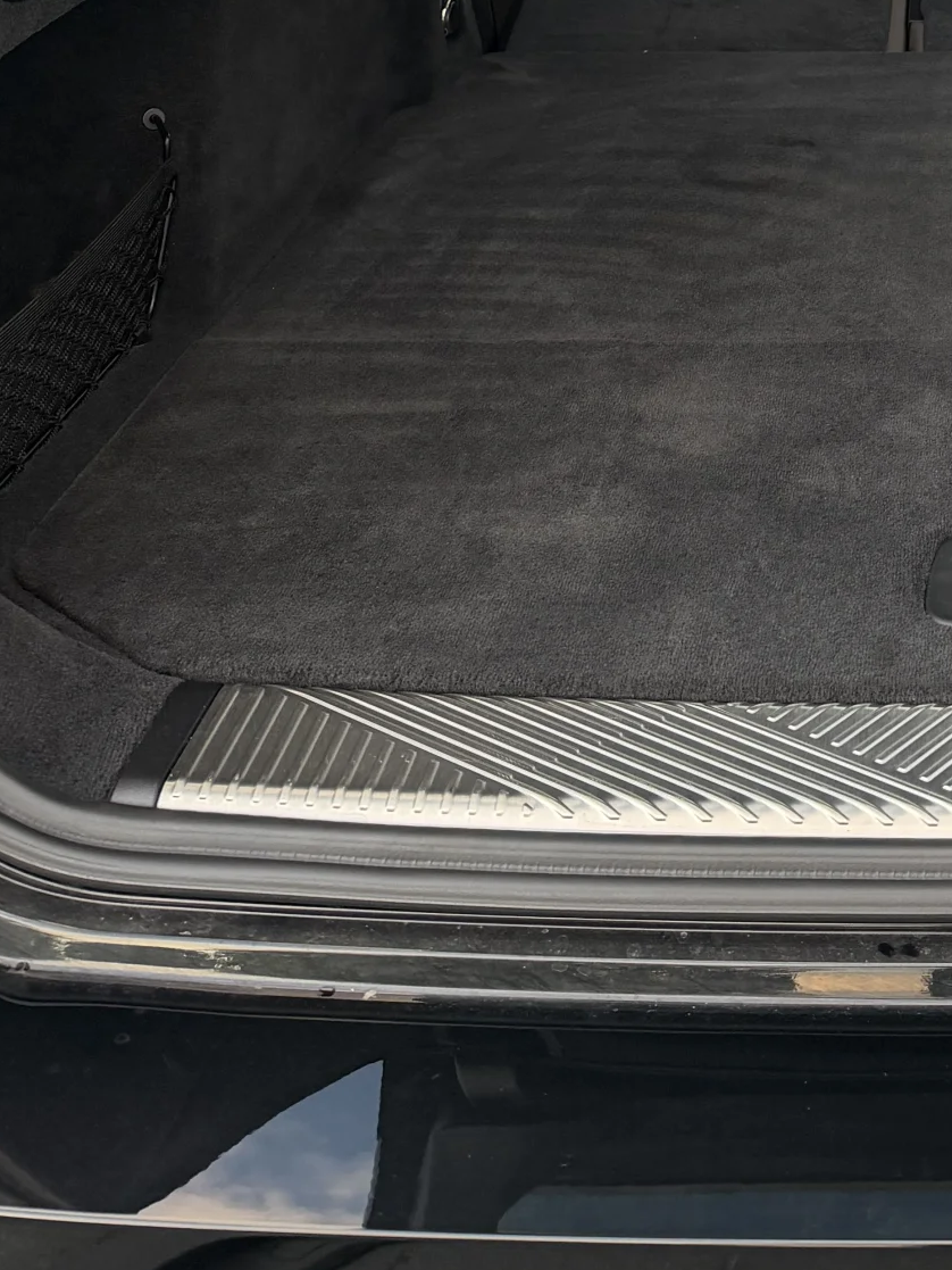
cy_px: -159
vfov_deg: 30.8
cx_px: 1021
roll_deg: +1.4
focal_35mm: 55
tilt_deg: -13.6
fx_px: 2016
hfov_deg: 24.9
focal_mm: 6.76
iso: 200
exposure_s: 1/93
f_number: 1.78
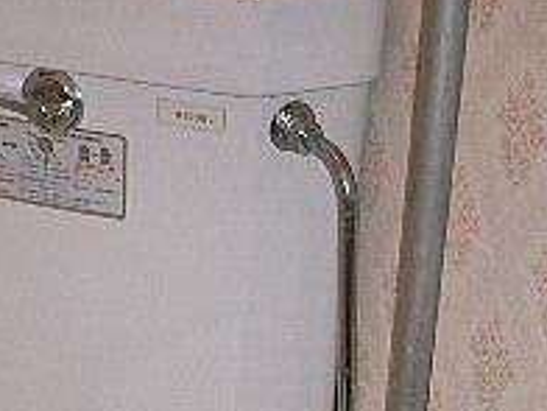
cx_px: 126
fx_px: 1801
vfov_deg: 12.4
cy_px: 610
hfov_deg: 17.2
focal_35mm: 114
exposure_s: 1/60
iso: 100
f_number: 2.8
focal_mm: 5.8
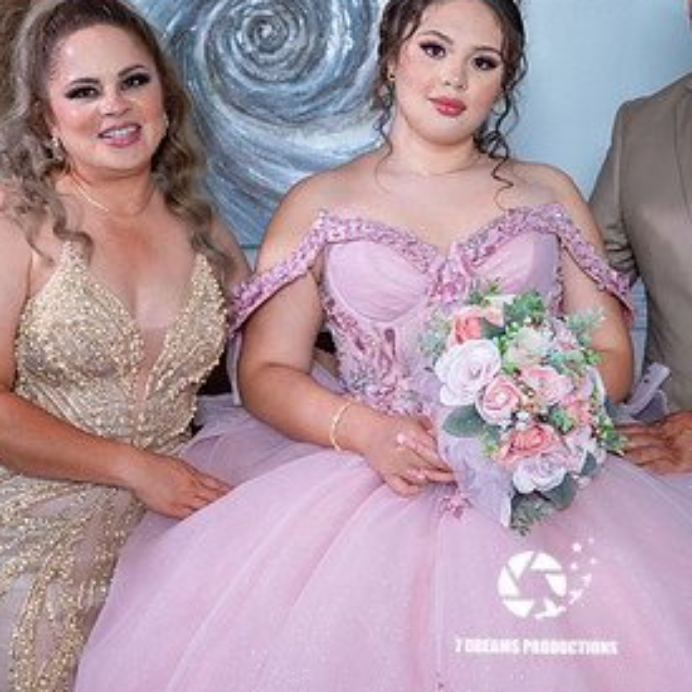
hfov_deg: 27.4
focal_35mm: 62
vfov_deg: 27.6
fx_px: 1402
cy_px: 249
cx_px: 517
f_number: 4
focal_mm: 33.5
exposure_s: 1/60
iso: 1250
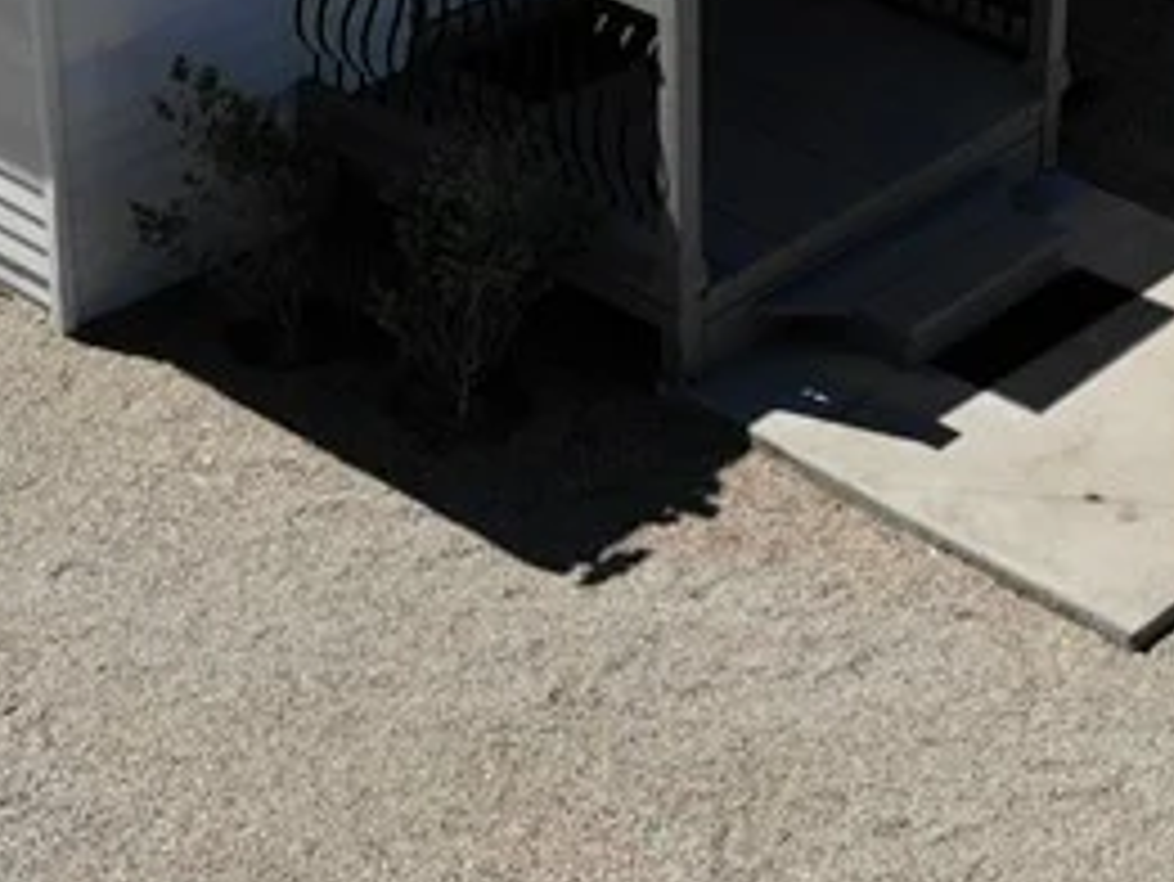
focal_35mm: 94
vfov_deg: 15.2
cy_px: -182
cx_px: 1098
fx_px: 3189
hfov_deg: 20.4
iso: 104
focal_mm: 4.5
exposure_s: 1/1314
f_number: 2.8
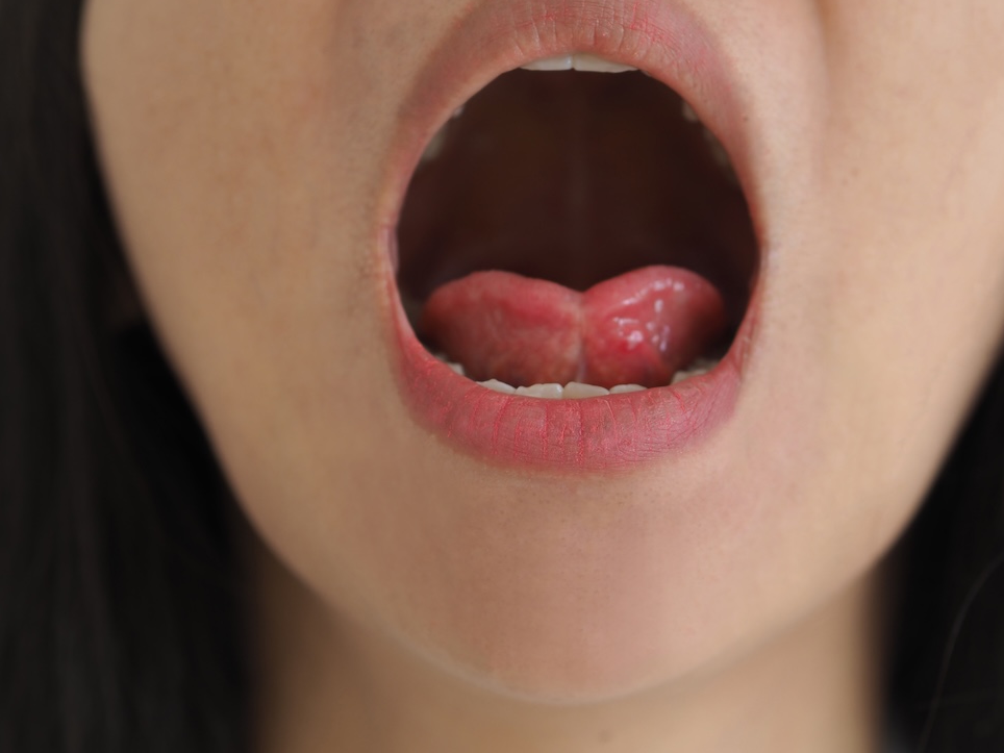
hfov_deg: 17.6
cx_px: 589
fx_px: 3248
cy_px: 406
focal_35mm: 112
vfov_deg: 13.2
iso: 125
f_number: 2.5
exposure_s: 1/40
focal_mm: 45
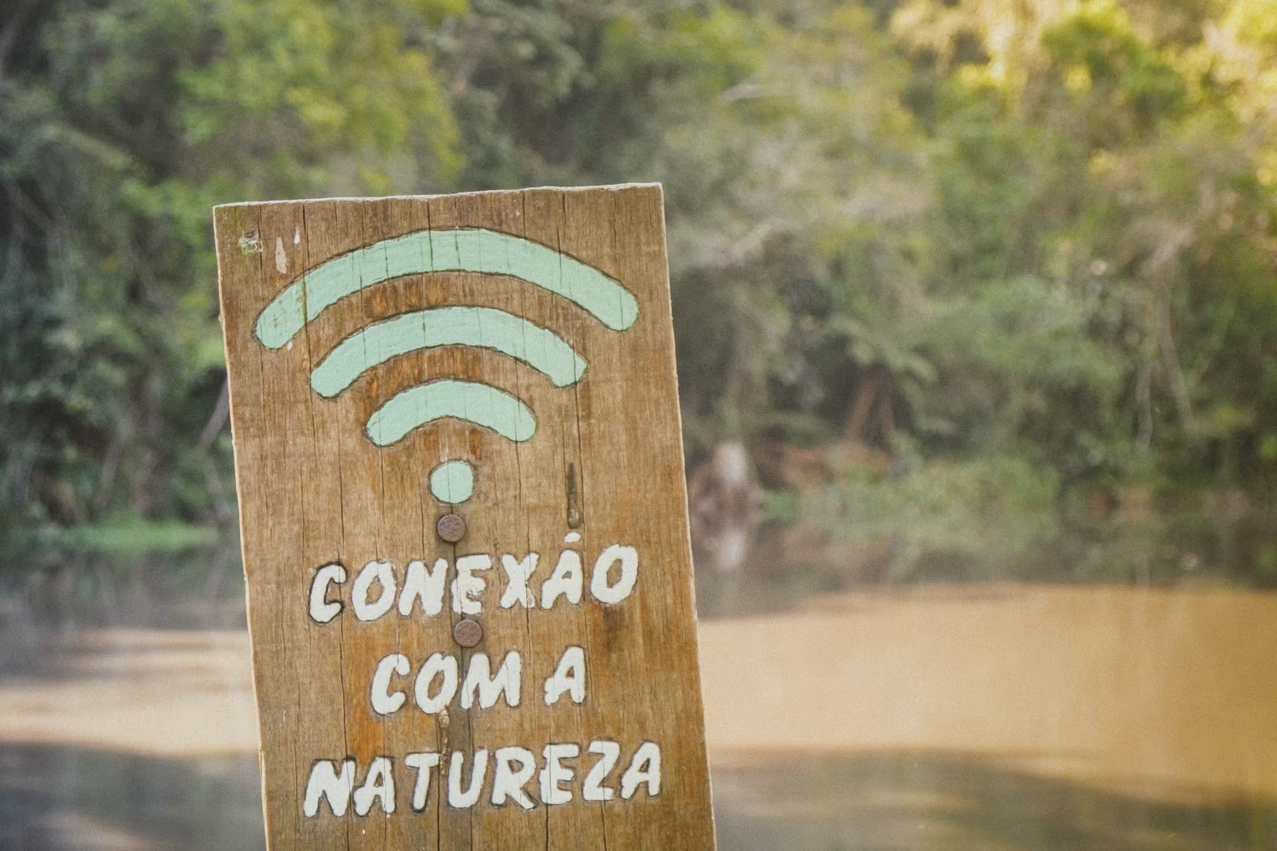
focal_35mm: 74
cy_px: 539
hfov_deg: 27.2
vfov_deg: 18.4
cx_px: 462
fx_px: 2625
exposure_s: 1/125
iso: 400
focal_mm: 32.9
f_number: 4.5
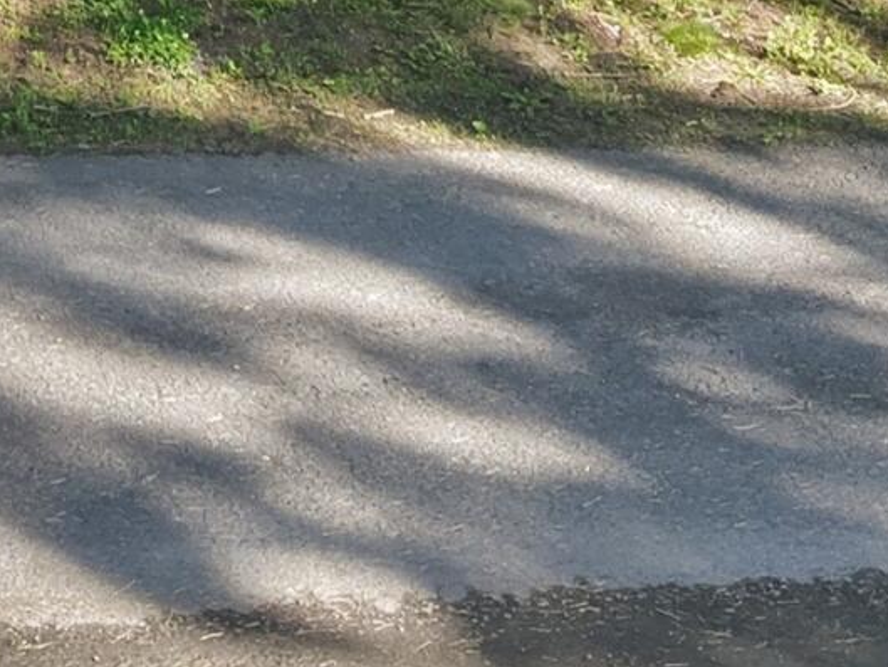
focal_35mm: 136
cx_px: -532
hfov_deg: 13.5
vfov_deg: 9.2
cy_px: -1176
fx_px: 3490
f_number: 1.8
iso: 140
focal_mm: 8.7
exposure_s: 1/1000
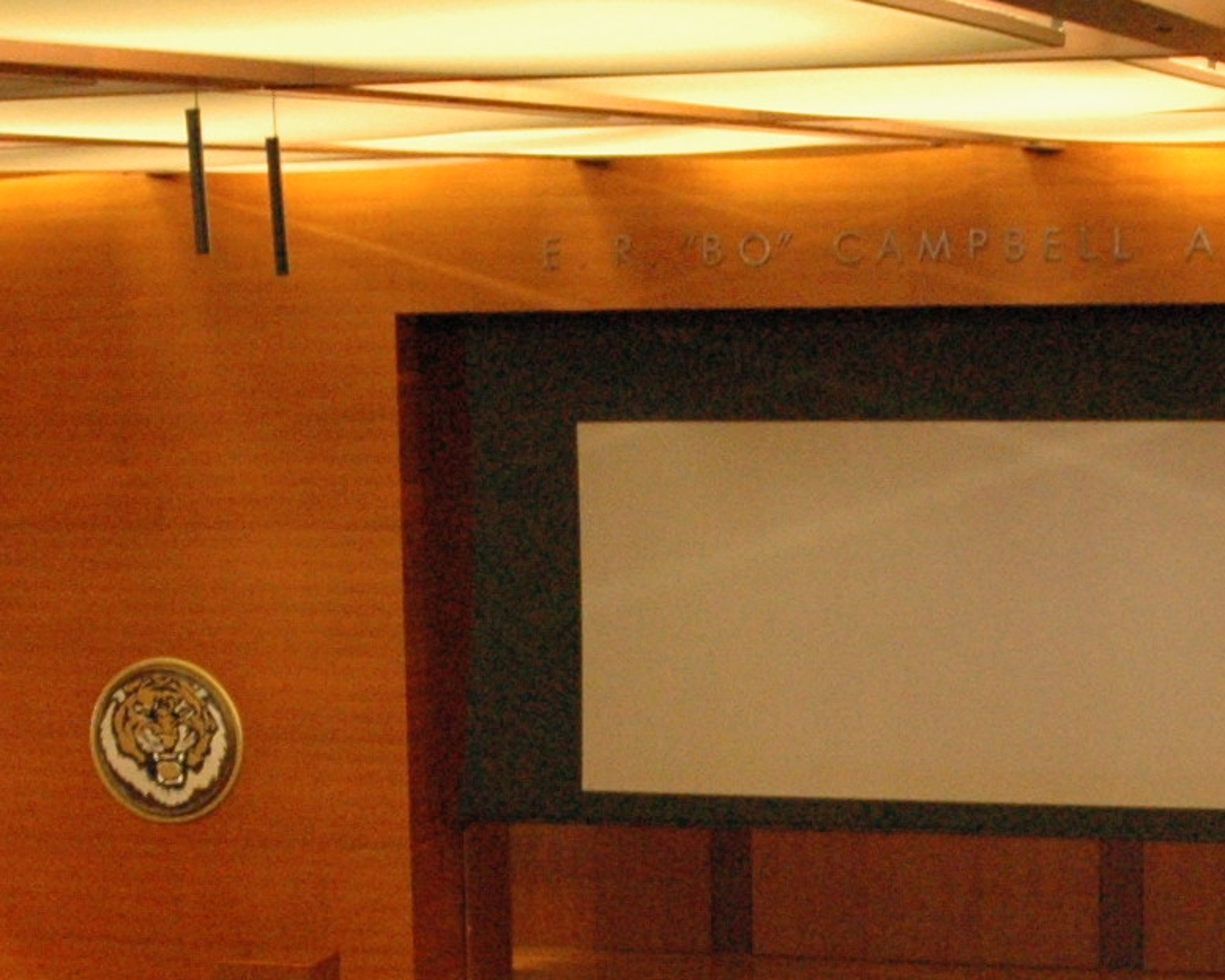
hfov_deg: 19.5
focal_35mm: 98
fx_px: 3554
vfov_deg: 15.4
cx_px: 517
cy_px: 980
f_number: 3.5
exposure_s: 1/20
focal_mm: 18
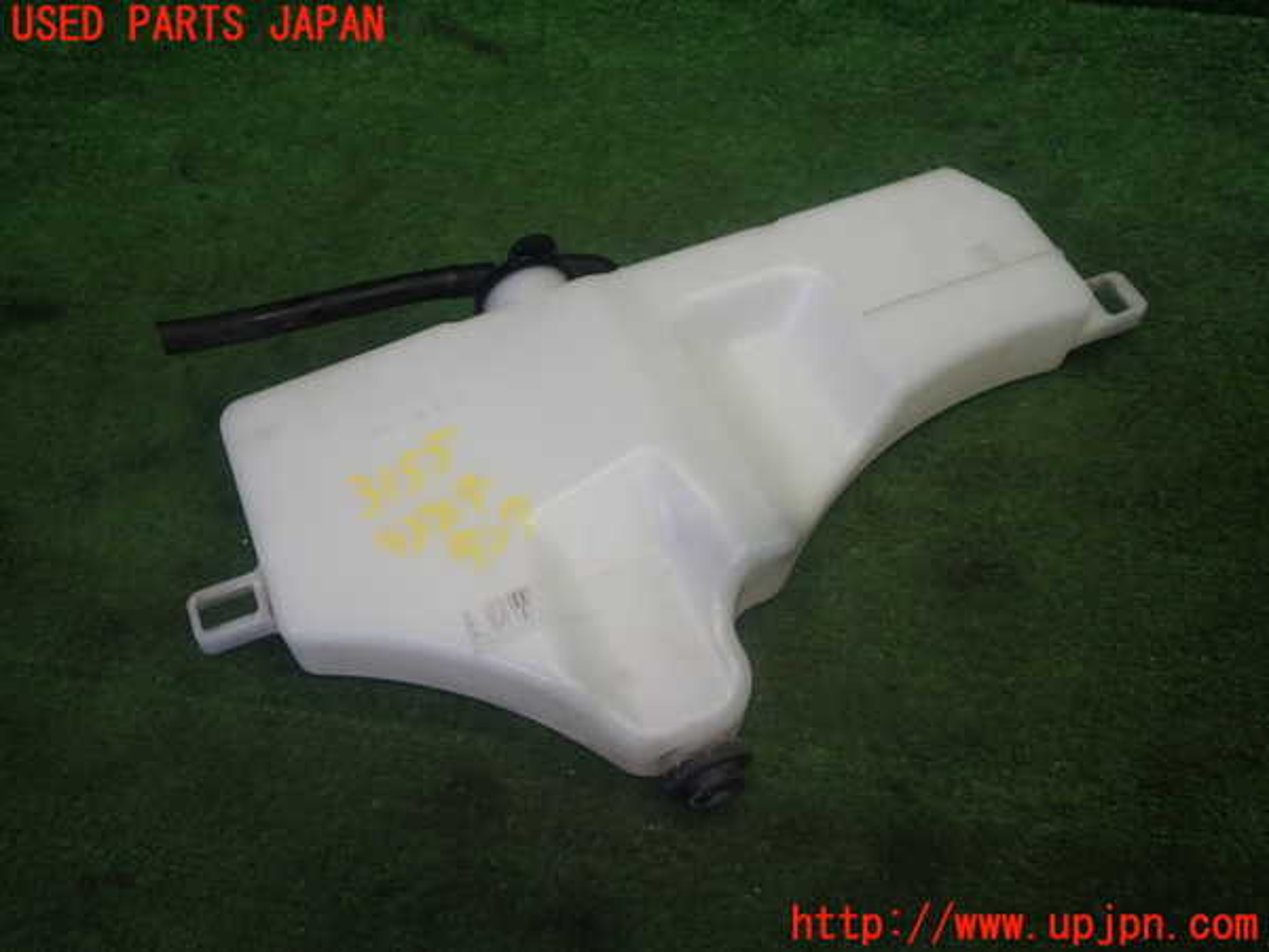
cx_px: 634
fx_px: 1100
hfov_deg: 60.0
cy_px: 476
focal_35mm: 30
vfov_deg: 46.8
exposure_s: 1/80
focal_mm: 5.4
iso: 100
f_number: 2.3
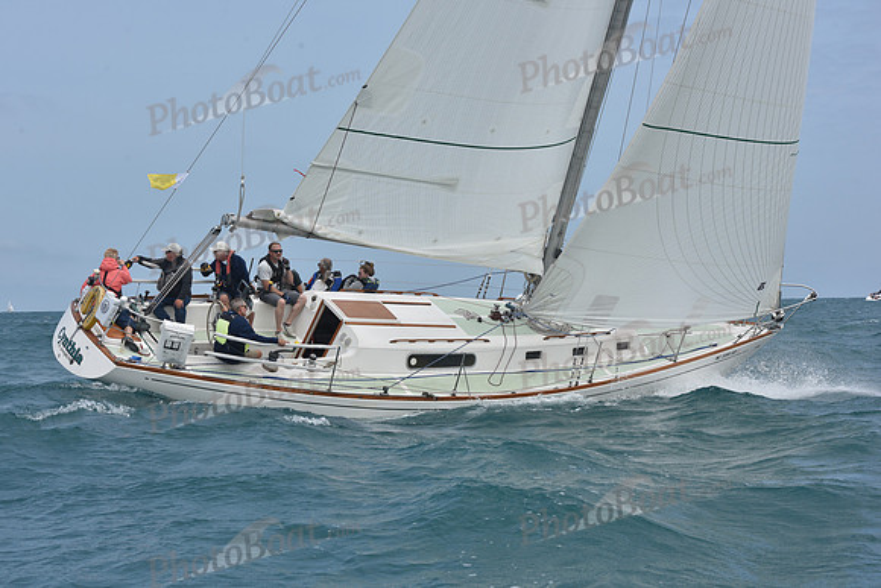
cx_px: 440
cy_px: 294
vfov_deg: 19.5
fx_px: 1713
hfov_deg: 28.8
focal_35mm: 70
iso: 250
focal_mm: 70
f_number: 10
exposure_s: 1/800
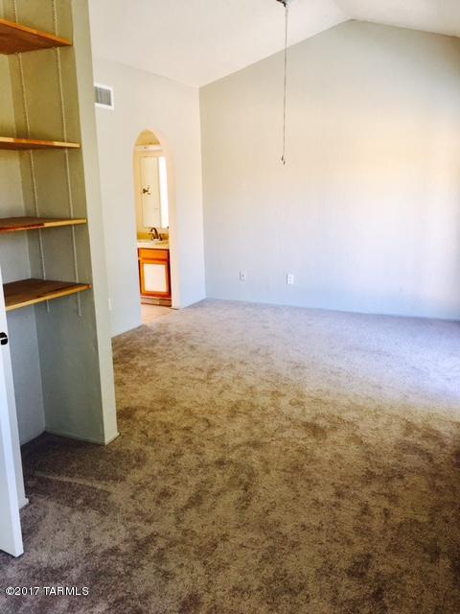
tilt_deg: -12.8
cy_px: 307
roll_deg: +0.5
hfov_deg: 48.2
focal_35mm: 29
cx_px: 230
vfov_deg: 61.7
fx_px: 514
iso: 40
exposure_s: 1/30
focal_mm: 4.15
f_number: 2.2
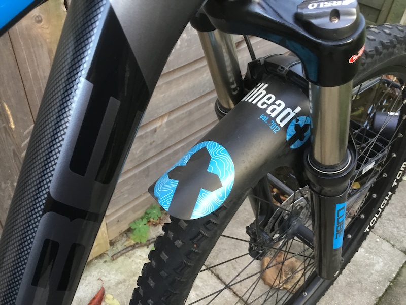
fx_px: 364
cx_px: 203
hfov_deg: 58.4
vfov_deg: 45.4
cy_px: 152
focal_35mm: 31
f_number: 2.4
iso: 125
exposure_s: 1/33
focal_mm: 3.3
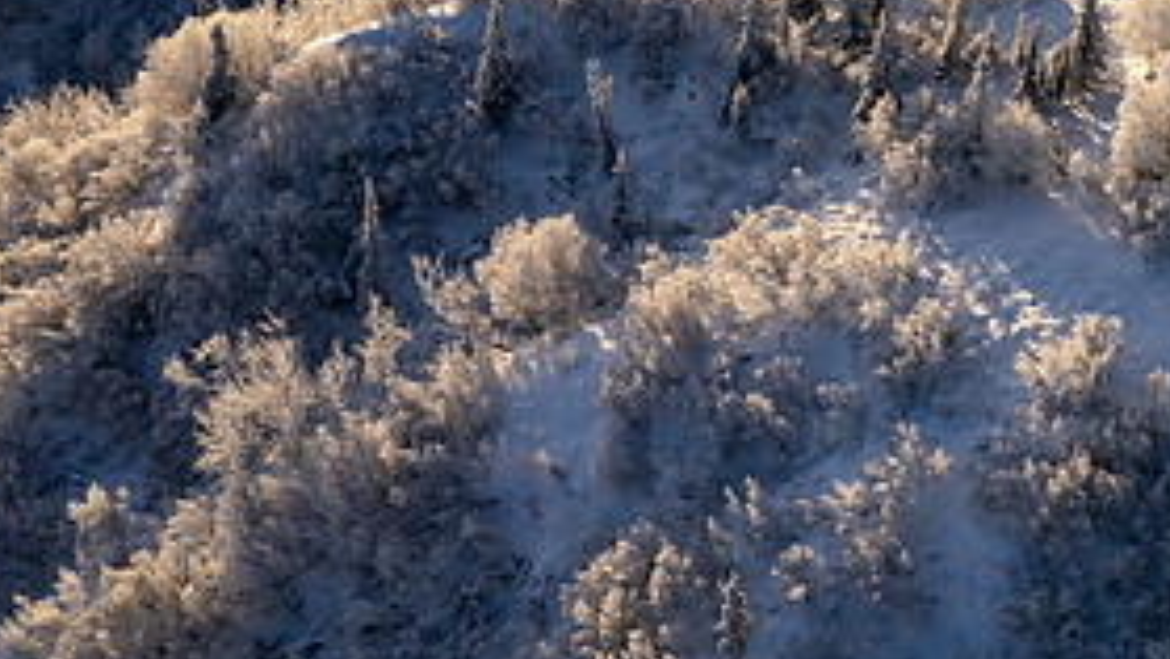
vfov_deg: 16.1
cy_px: -124
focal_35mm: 72
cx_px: 755
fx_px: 2234
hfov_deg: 29.2
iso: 320
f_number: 11
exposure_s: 1/800
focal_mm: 33
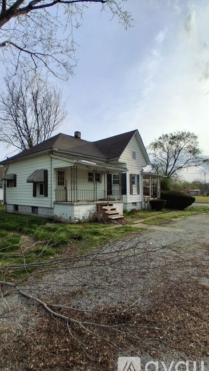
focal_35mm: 19
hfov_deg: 56.9
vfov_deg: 89.5
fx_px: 187
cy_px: 189
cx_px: 67
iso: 50
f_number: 2.2
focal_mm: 1.4
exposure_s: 1/2309
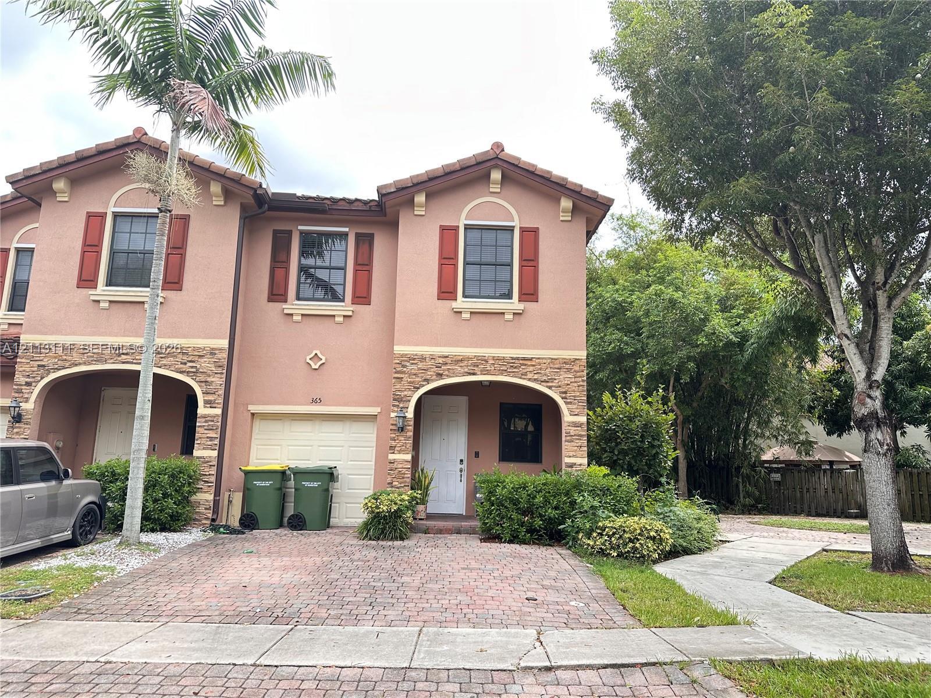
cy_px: 349
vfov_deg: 56.8
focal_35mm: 24
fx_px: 645
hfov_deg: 71.6
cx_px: 466
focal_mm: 6.86
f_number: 1.78
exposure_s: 1/810
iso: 80
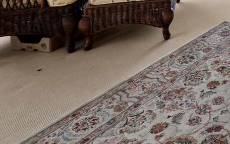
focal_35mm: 52
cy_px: -128
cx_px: 325
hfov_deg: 28.6
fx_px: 326
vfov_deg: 18.4
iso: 320
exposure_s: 1/3
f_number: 11
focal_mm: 7
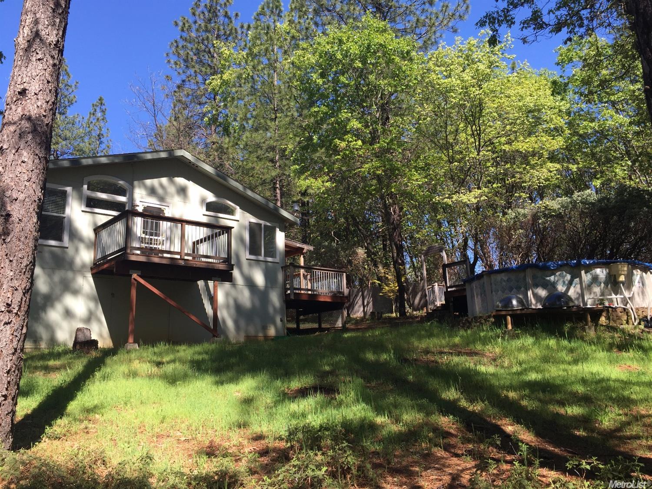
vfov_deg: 48.2
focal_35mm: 29
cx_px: 326
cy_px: 244
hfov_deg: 61.7
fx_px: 546
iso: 32
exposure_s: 1/682
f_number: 2.2
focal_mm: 4.15
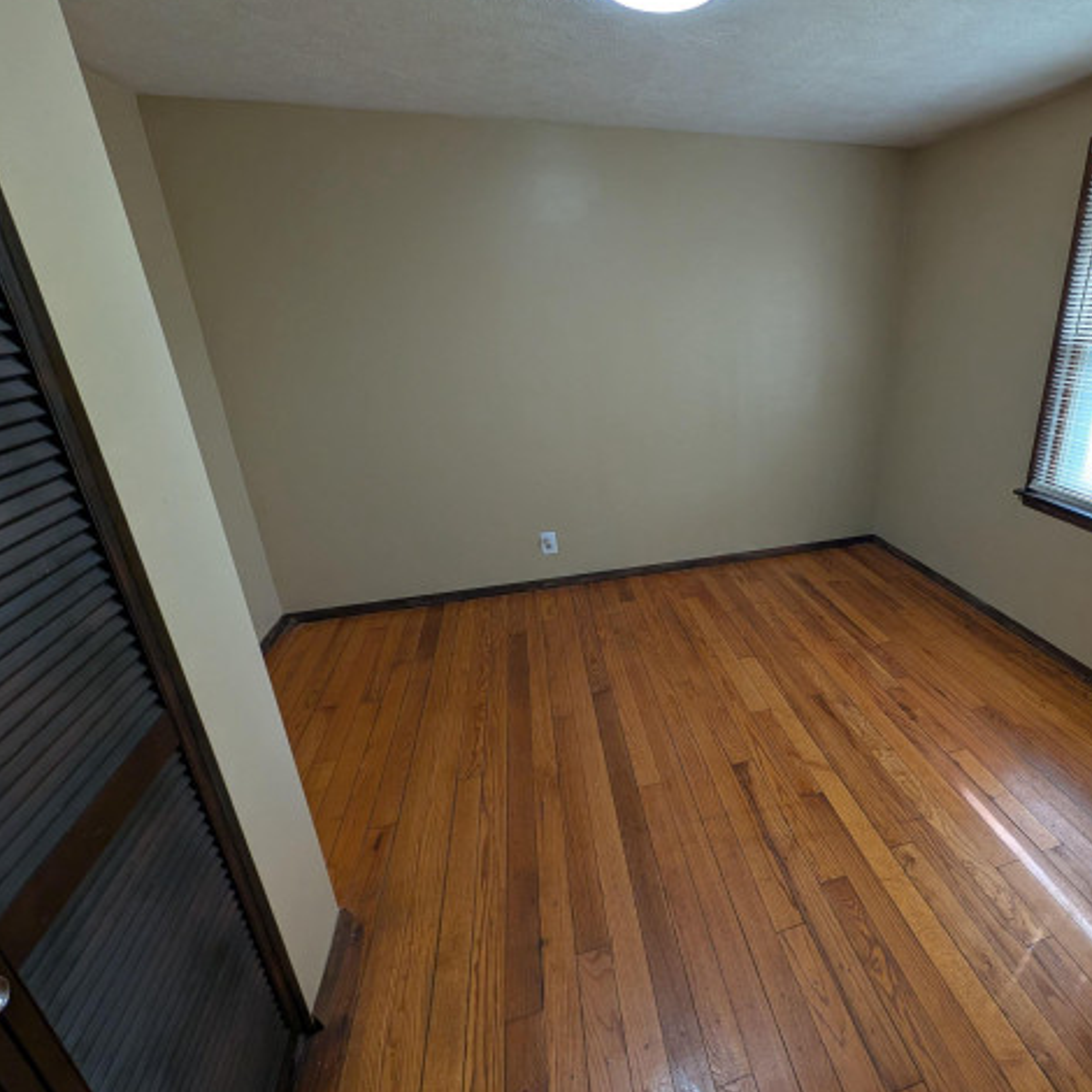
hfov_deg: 88.5
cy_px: 527
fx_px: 535
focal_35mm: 15
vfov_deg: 91.1
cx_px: 709
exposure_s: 1/60
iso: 86
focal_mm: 2.02
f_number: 1.7
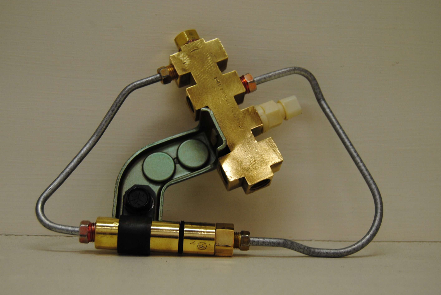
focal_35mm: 65
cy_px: 152
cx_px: 219
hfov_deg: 30.9
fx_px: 797
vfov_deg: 21.0
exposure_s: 1/40
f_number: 4.8
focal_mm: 38
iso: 200
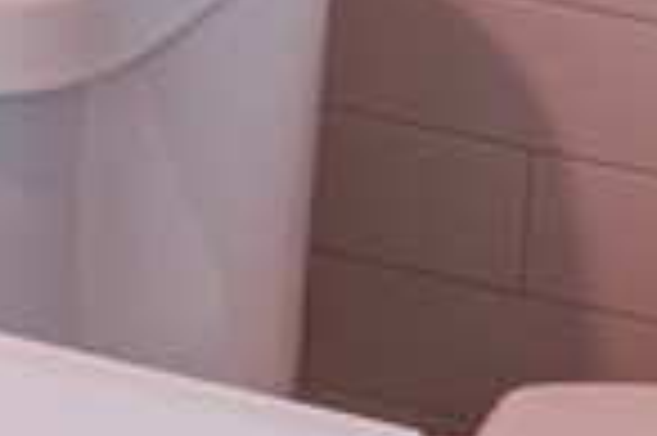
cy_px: -481
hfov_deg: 11.6
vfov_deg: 7.4
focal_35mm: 178
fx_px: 3245
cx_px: 414
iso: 100
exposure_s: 1/200
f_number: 3.5
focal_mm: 16
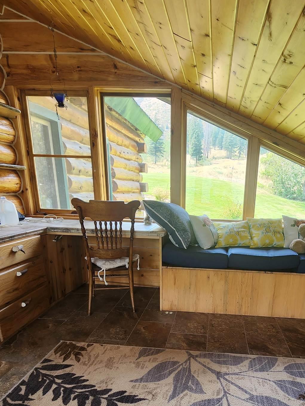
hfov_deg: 60.3
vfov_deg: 74.0
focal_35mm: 22
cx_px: 191
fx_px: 258
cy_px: 271
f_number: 2.2
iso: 50
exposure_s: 1/60
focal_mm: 2.2
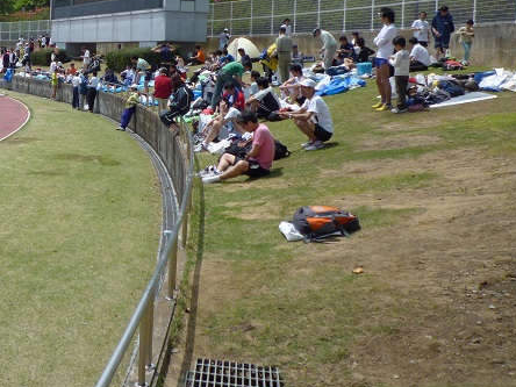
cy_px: 89
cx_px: 56
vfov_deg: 31.5
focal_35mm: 45
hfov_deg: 39.2
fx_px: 671
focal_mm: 4.4
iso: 80
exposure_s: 1/800
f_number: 4
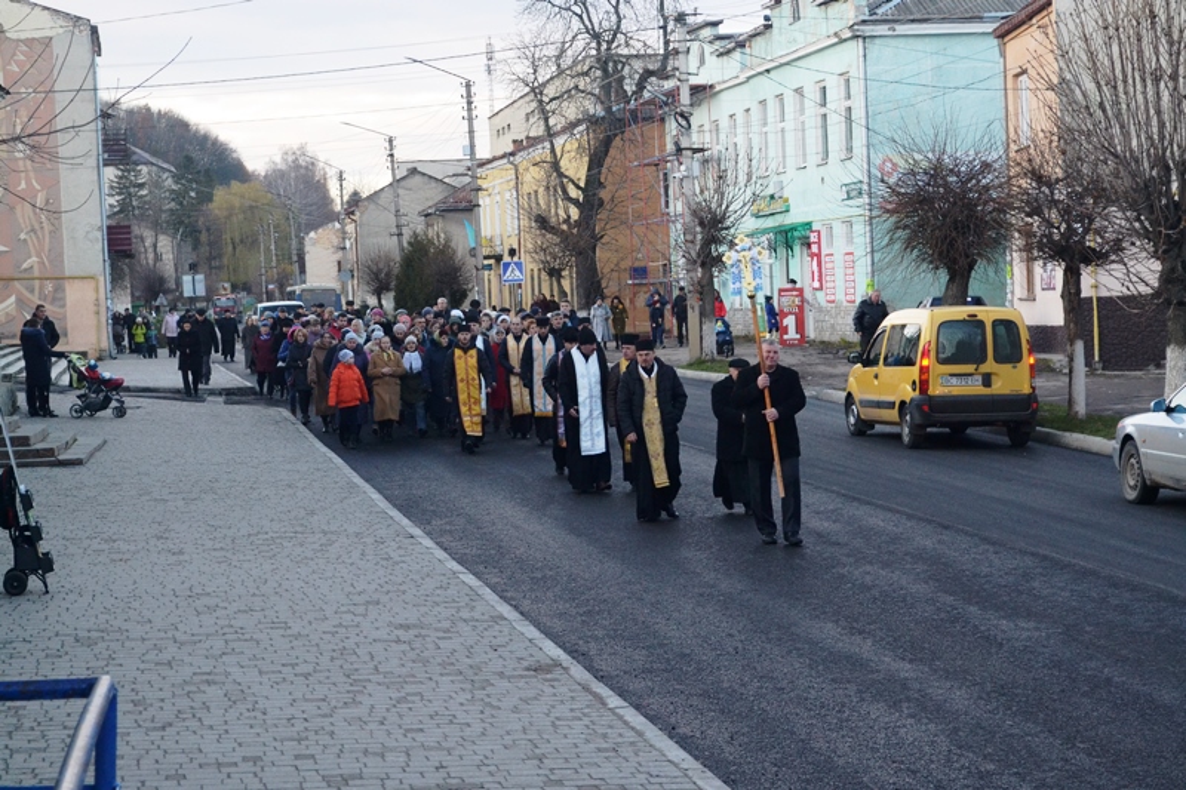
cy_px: 395
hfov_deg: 24.6
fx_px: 2717
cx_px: 593
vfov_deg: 16.5
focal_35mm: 82
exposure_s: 1/320
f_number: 9
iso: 1600
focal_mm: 55
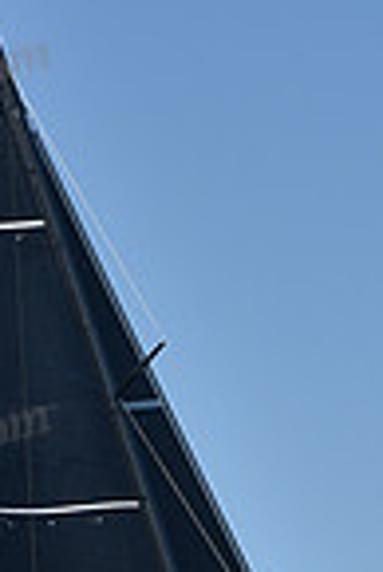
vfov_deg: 7.3
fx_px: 4457
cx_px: 255
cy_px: 627
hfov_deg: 4.9
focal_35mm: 280
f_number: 9
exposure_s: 1/1000
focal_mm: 70
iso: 250
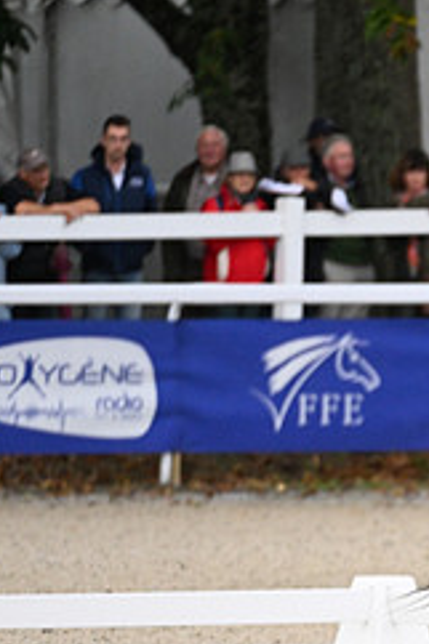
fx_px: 17165
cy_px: 483
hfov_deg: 1.4
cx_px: 754
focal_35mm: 959
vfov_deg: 2.2
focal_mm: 400
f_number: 4.5
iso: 2500
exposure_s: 1/1250
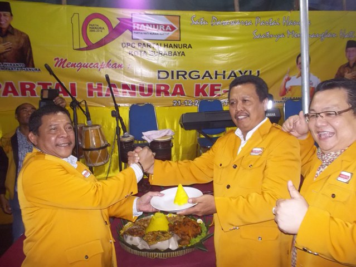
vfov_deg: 48.3
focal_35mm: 29
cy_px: 134
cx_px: 178
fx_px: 298
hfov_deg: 61.6
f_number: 3.3
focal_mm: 4.1
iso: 320
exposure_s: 1/30
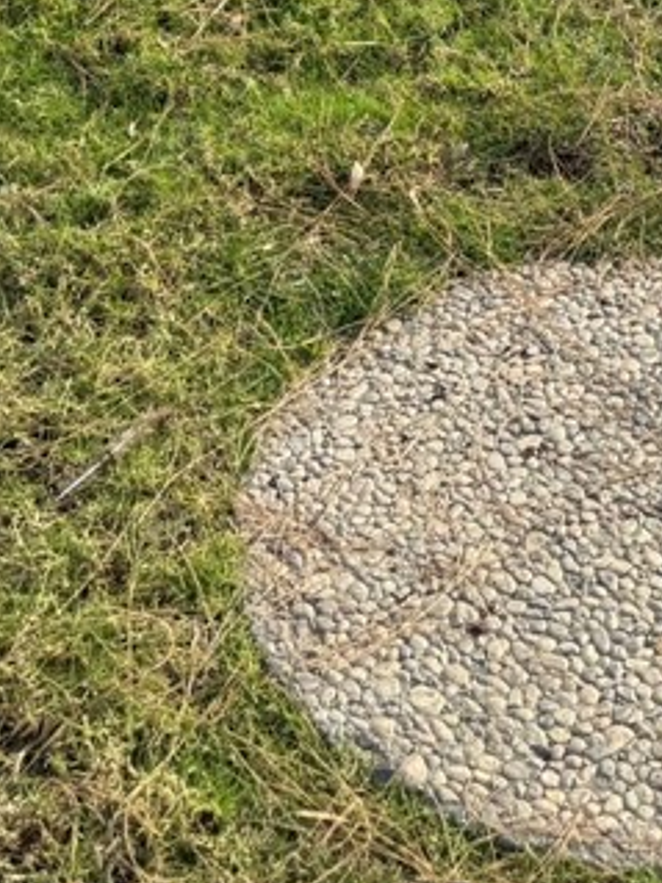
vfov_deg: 21.3
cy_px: -448
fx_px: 1965
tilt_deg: -16.2
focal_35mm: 77
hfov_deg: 19.0
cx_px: 479
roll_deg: +1.0
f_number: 1.78
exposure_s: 1/1488
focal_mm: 6.76
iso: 80
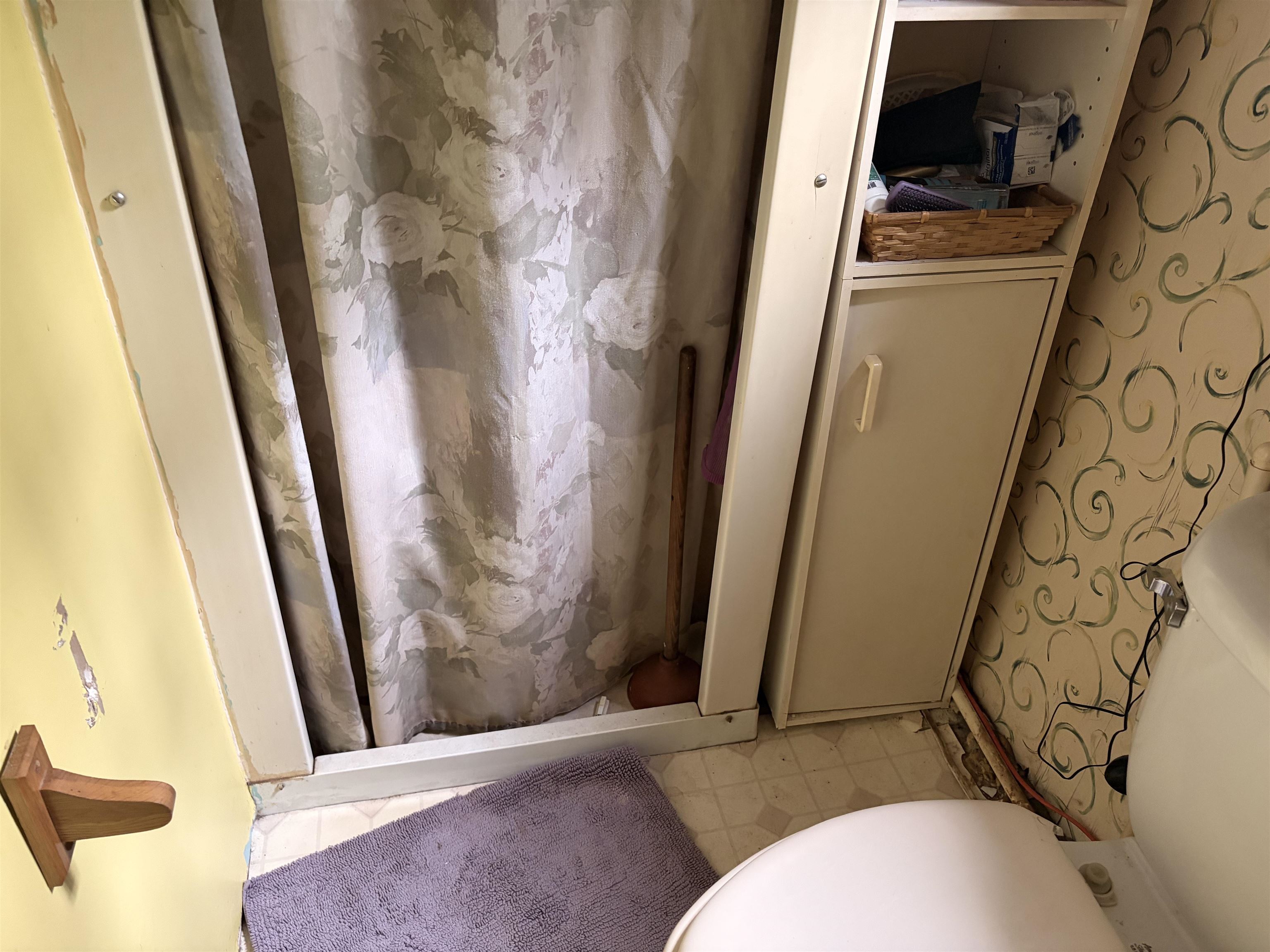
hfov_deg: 67.3
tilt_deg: -35.0
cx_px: 635
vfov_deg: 53.1
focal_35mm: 26
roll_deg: -2.4
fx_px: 954
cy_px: 476
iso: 400
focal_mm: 5.96
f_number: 1.6
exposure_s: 1/60
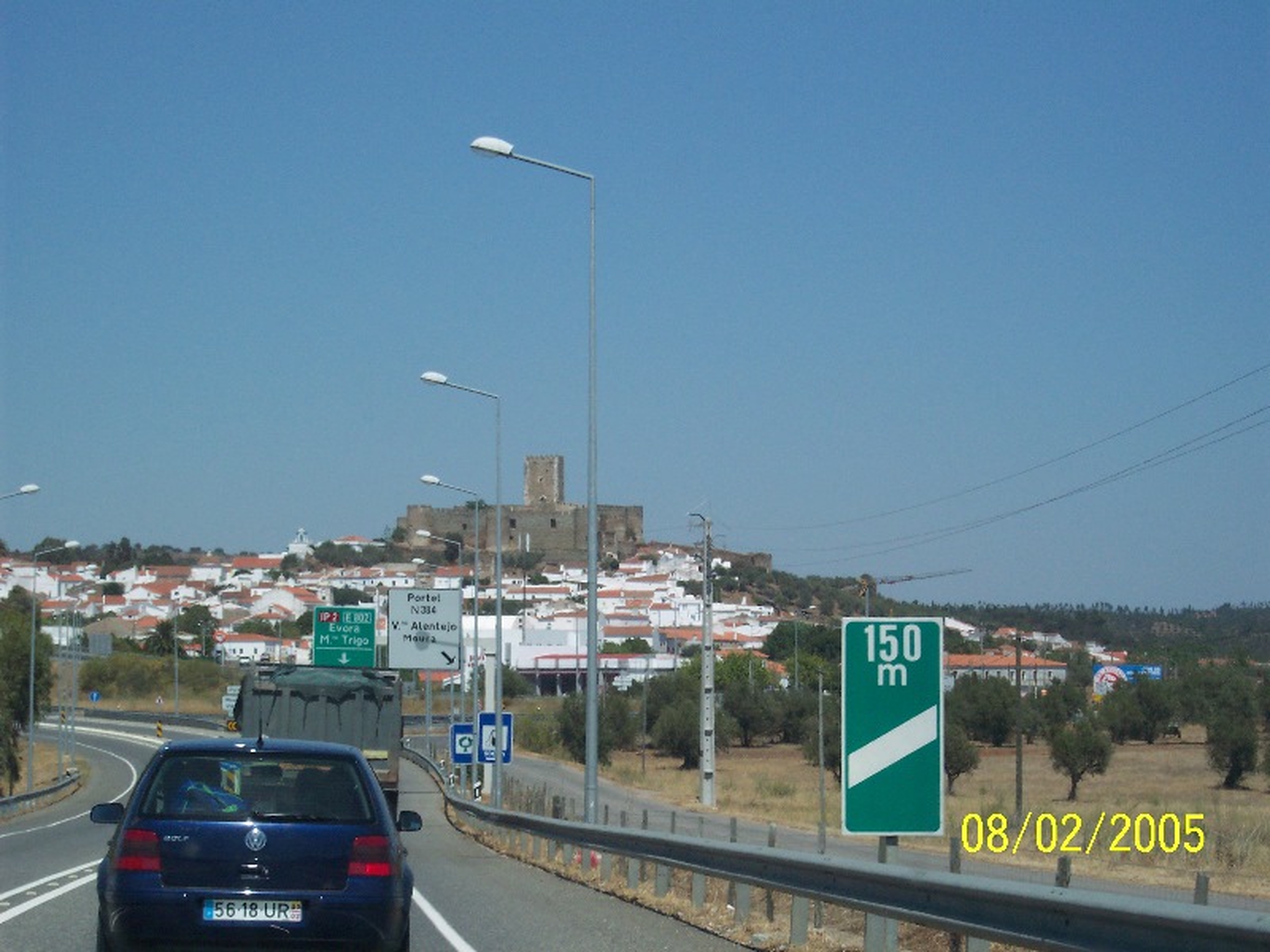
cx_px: 635
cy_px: 476
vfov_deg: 13.0
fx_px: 4182
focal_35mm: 114
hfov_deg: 17.3
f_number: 8
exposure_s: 1/350
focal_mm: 24
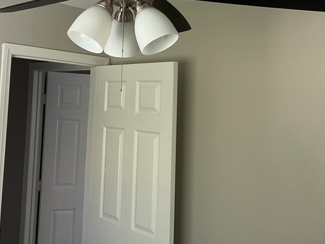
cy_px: 65
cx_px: 94
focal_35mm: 51
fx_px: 479
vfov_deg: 28.2
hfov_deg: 36.8
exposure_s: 1/60
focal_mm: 3
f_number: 1.8
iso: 80
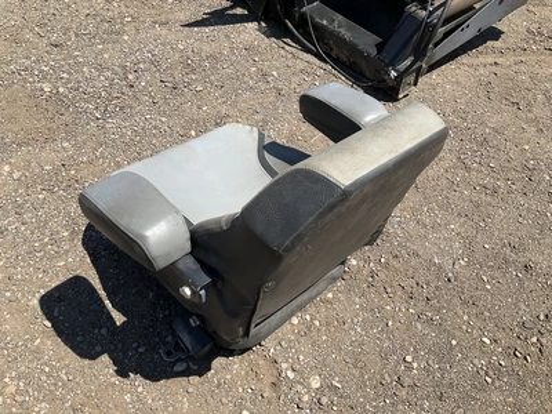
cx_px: 276
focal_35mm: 29
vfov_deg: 48.2
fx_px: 462
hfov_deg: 61.7
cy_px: 207
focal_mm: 3
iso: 25
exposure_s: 1/1490
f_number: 1.8
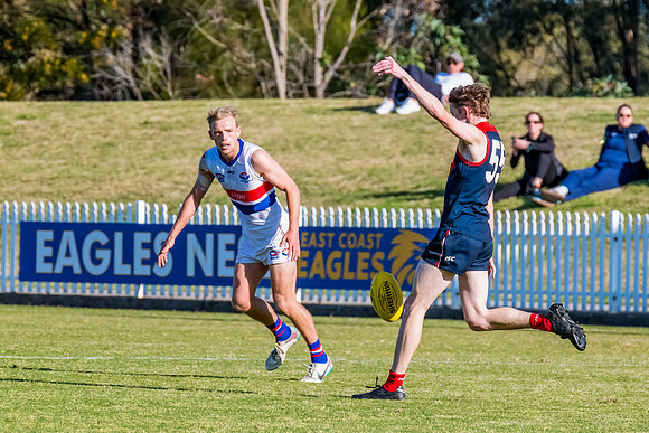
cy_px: 182
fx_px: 9988
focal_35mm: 554
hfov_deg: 3.7
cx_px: 418
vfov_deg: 2.5
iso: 800
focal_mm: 330
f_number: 8
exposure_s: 1/1600
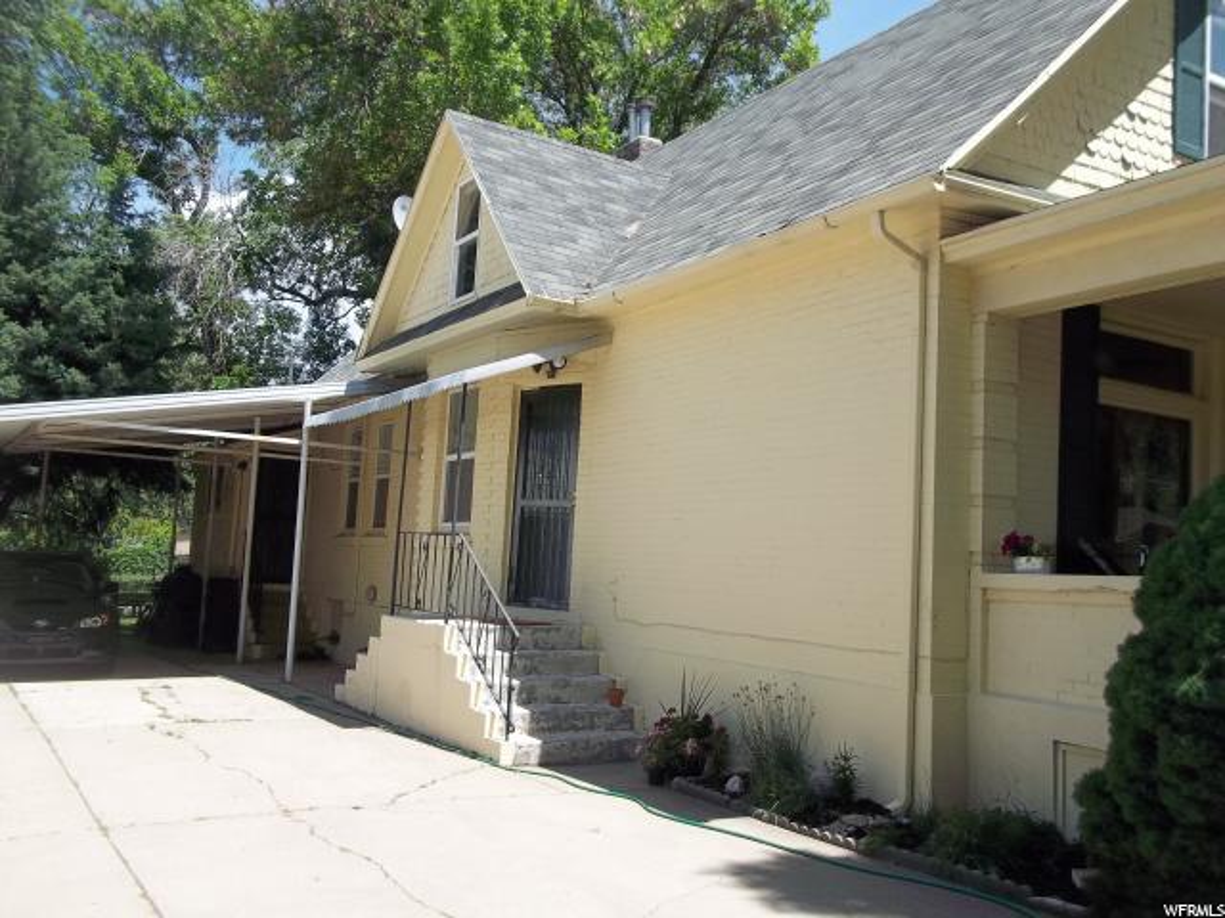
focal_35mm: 32
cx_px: 612
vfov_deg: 44.2
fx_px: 1132
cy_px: 459
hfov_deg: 56.8
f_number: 8.8
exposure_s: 1/100
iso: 80
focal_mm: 5.7
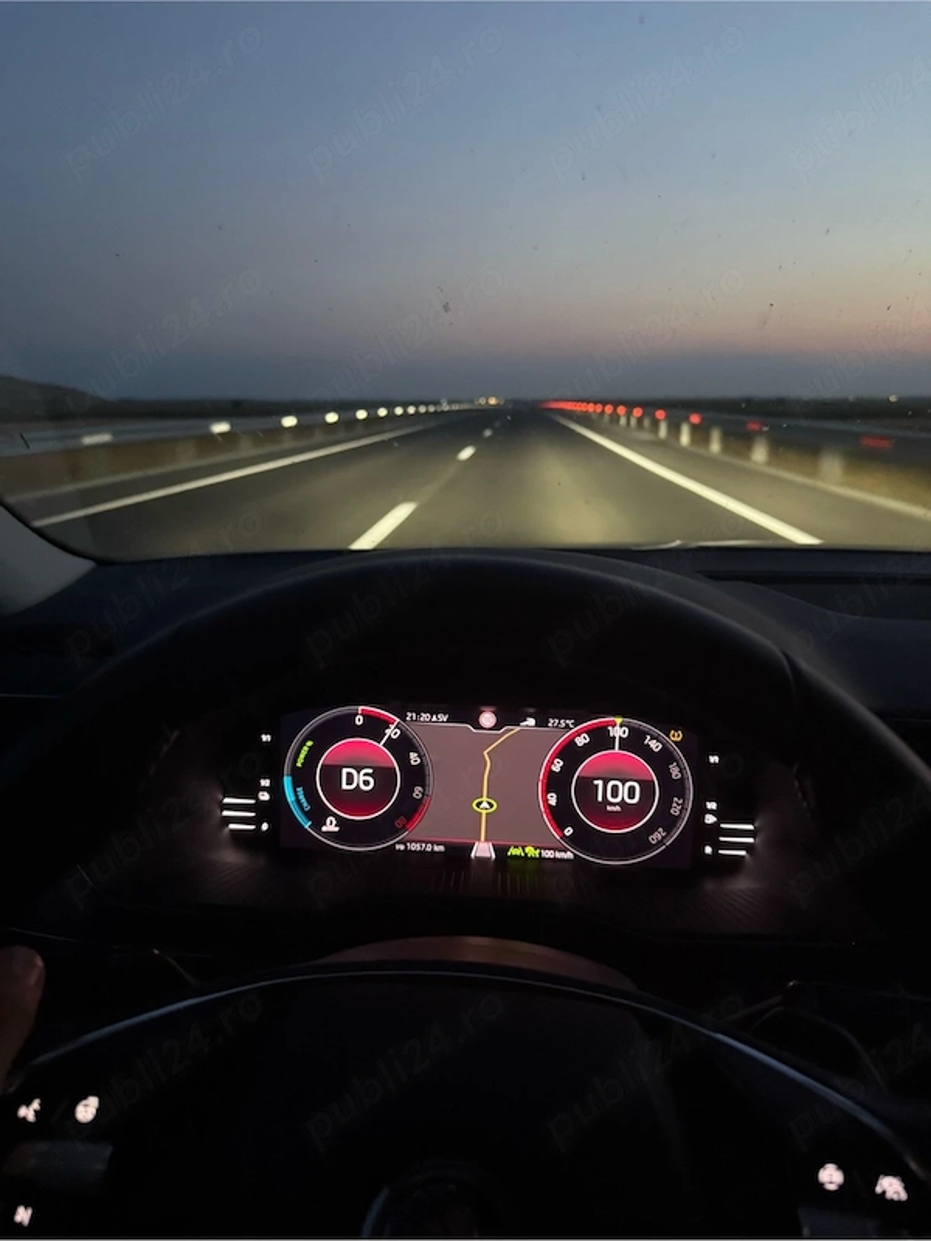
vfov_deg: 71.6
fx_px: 861
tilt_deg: -12.7
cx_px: 466
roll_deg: +0.4
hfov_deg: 56.8
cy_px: 620
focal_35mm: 24
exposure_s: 1/28
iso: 1000
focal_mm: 6.76
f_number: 1.78
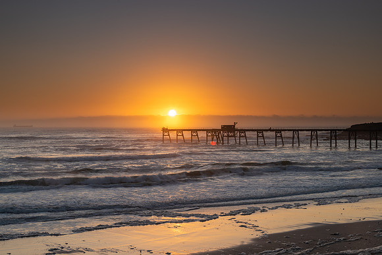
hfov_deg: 37.7
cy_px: 128
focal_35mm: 53
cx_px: 191
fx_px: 560
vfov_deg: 25.7
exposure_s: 1/10
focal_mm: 52
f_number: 13
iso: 31
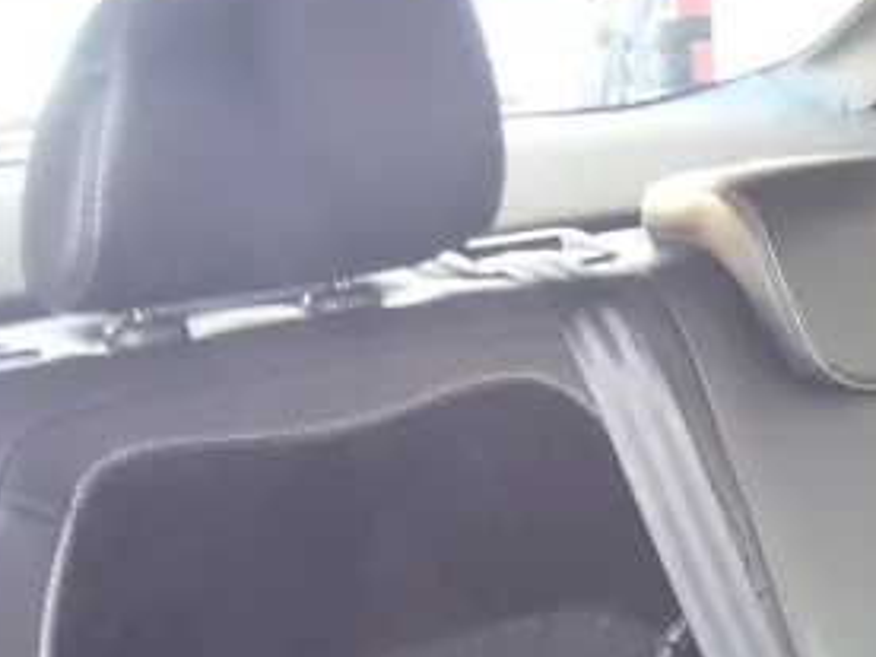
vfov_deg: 21.7
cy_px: 663
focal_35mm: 65
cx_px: 965
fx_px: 1645
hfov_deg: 27.3
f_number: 2.8
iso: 200
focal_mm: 4.6
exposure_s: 1/8
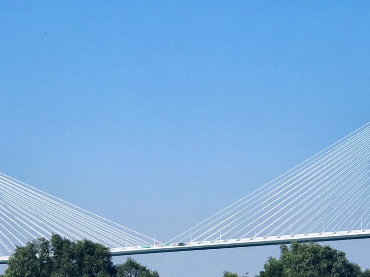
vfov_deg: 11.7
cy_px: 267
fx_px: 1336
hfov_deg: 15.8
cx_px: 167
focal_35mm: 125
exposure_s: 1/921
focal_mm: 6.6
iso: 20
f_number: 2.8
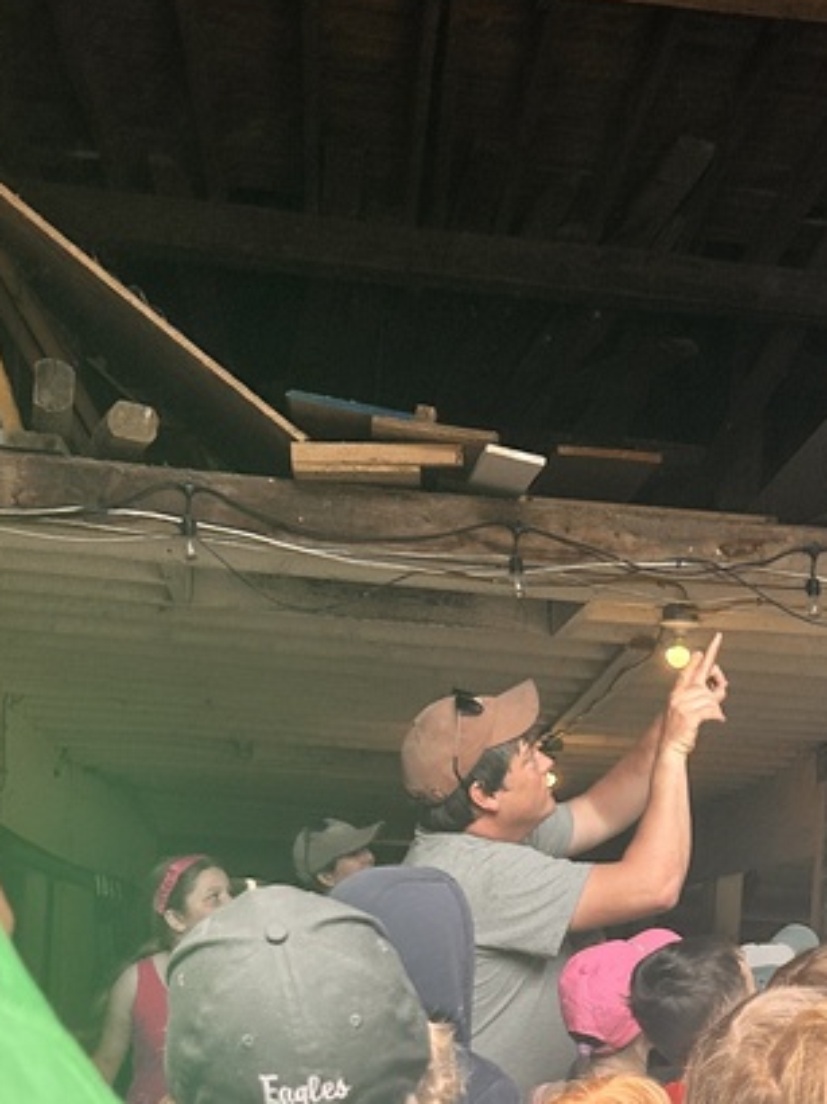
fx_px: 2073
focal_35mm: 65
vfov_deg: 28.4
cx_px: 779
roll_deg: -3.2
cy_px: 1042
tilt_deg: -0.4
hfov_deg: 21.9
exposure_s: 1/1869
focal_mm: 5.7
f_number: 1.5
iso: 50
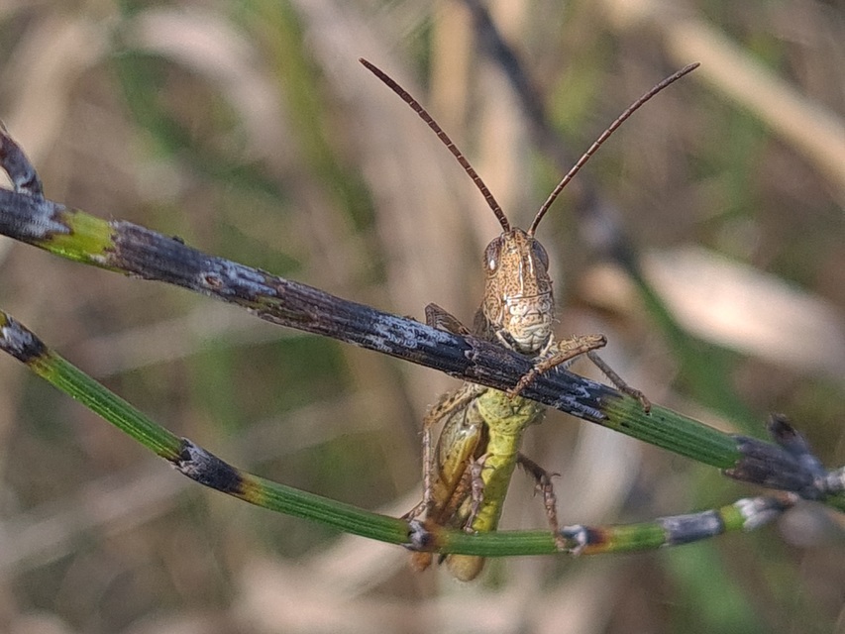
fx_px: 635
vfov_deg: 53.1
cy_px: 317
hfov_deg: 67.3
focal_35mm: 26
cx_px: 422
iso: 50
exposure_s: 1/744
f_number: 1.8
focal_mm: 5.4
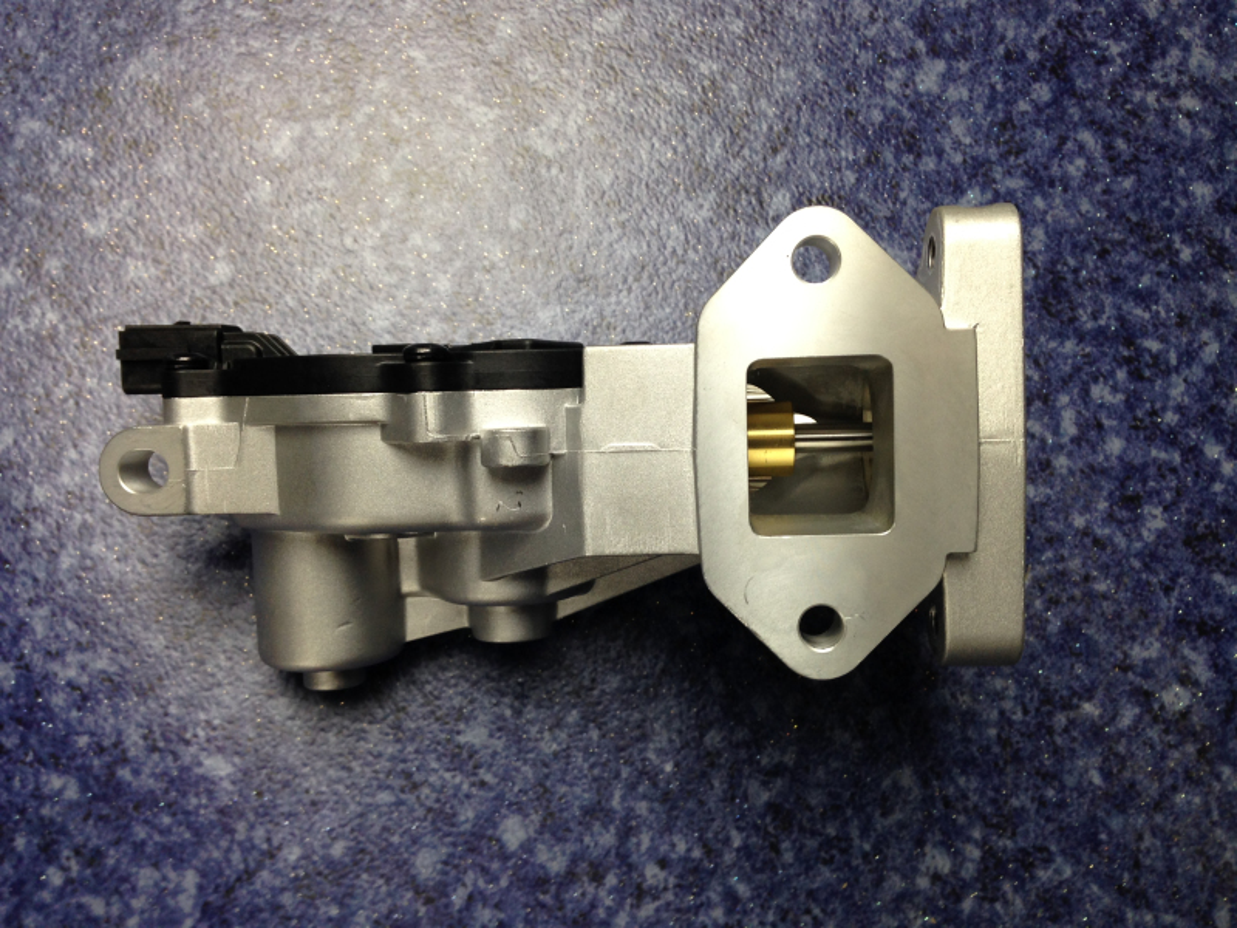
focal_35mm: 33
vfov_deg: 42.9
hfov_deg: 55.4
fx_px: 1179
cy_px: 464
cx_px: 618
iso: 50
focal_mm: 4.12
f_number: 2.4
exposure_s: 1/24
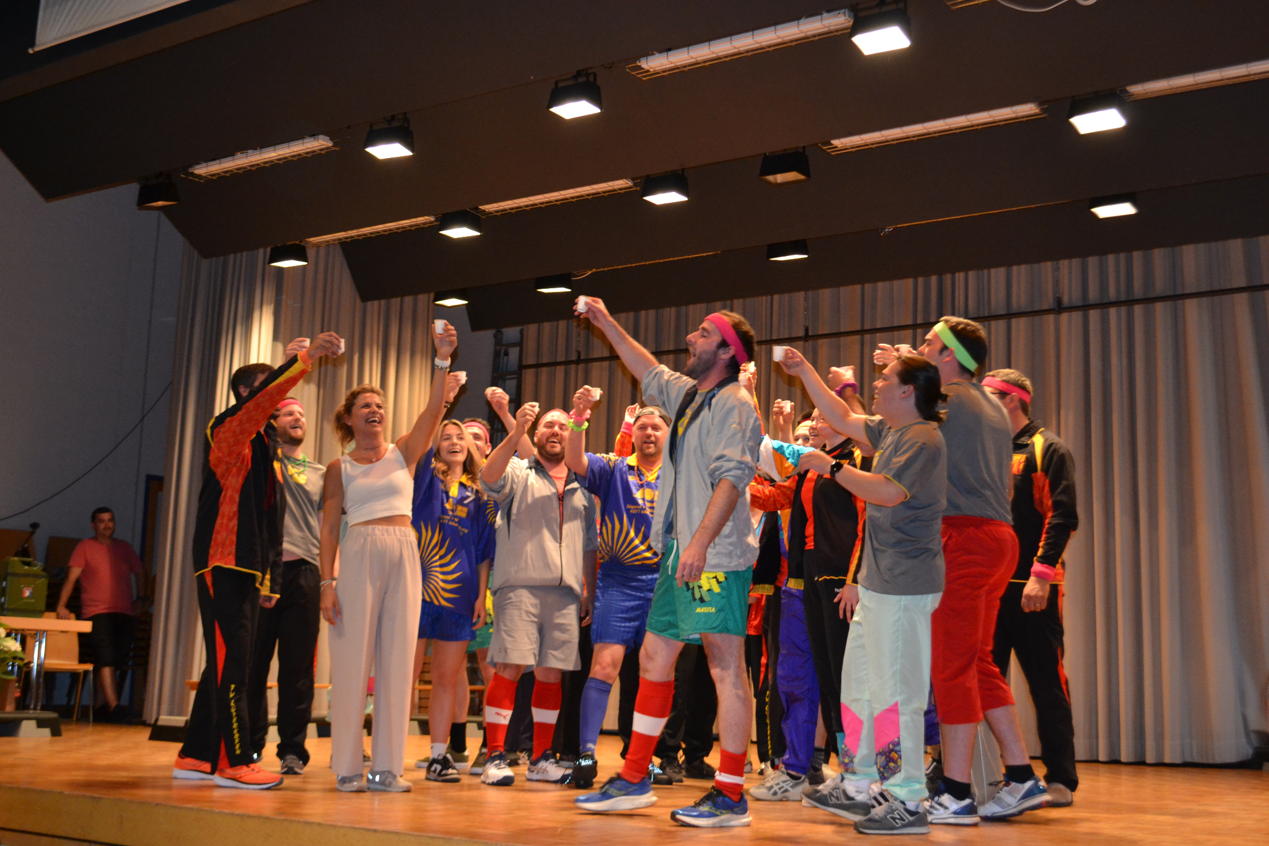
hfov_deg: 45.0
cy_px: 423
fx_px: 1533
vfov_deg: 30.8
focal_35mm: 44
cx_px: 634
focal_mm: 29
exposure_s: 1/60
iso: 1600
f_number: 4.5
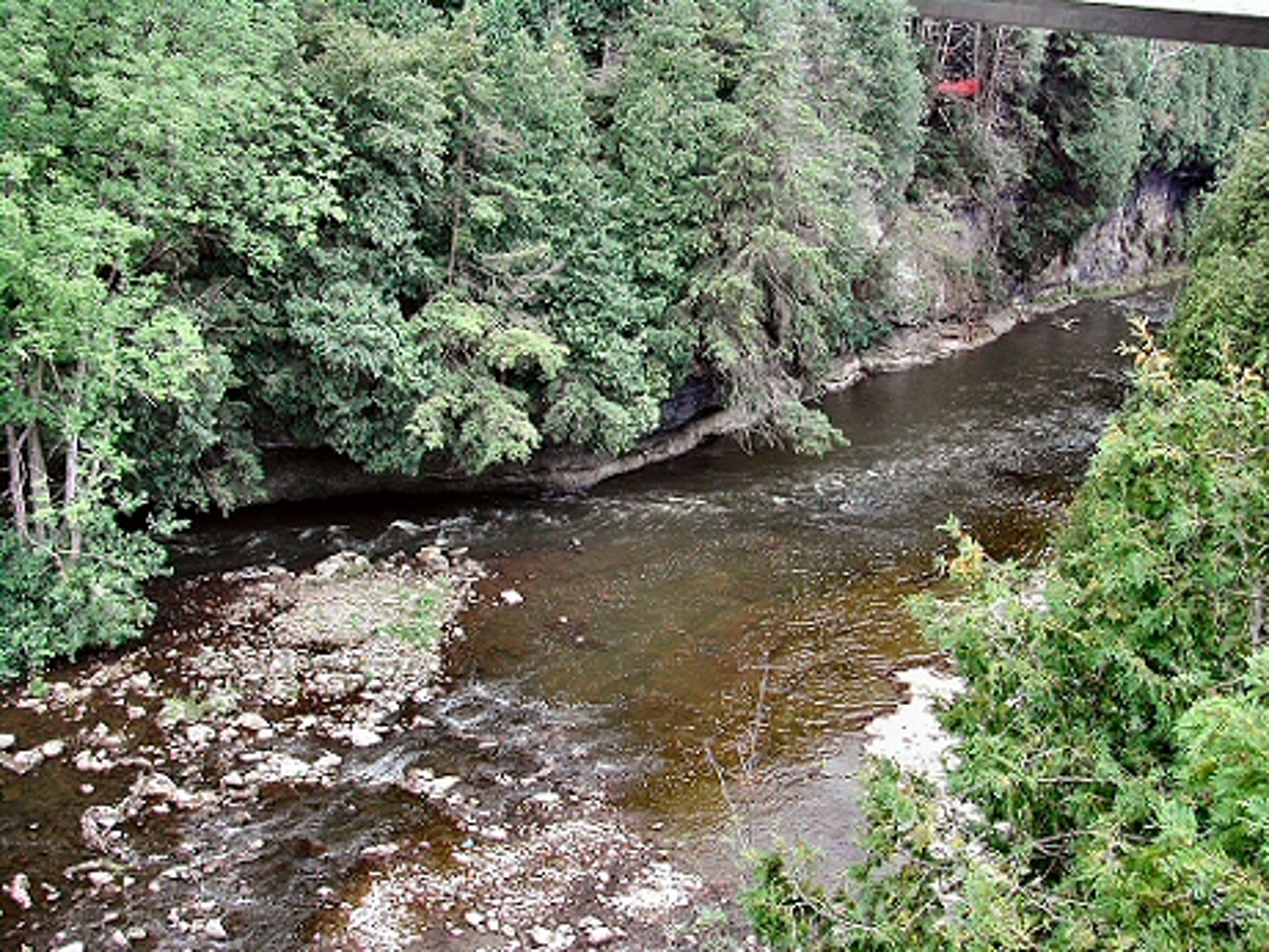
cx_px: 634
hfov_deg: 49.0
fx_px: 1393
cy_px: 476
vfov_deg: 37.7
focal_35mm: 38
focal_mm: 8
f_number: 2.8
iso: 100
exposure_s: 1/70.4
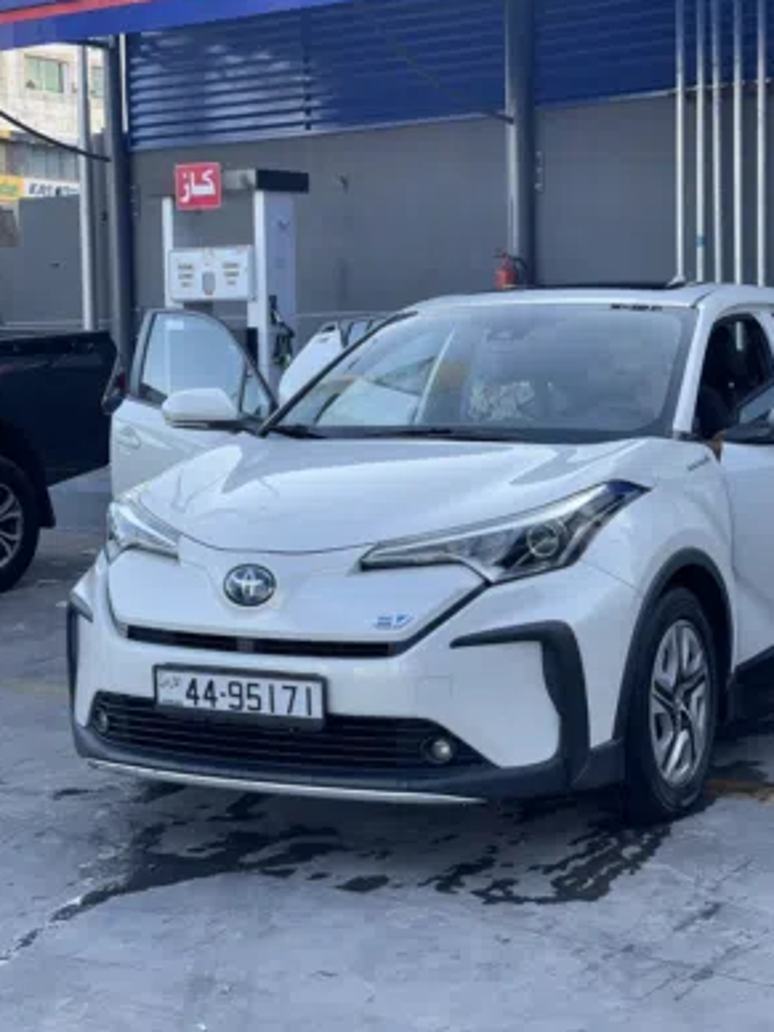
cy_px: 503
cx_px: 391
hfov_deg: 22.3
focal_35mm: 66
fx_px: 1968
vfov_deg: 29.4
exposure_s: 1/121
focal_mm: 7.5
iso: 25
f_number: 2.2
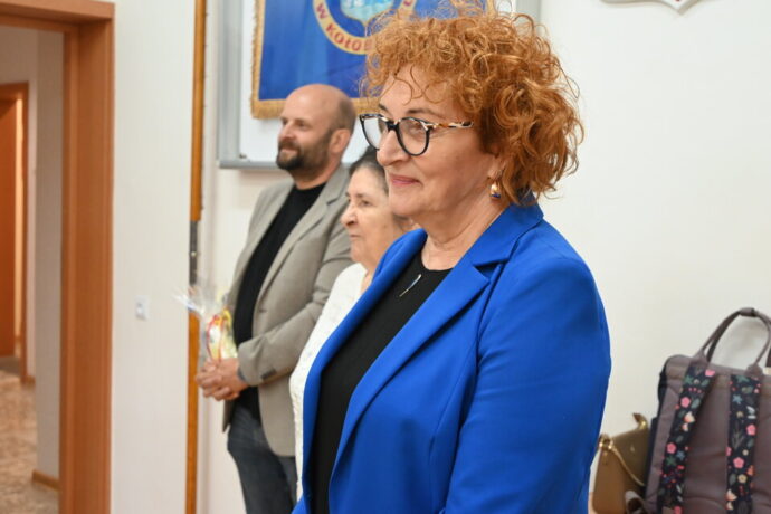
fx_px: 1071
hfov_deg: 39.6
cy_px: 257
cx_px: 386
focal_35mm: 50
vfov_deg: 27.0
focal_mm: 50
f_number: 6.3
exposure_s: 1/80
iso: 3200
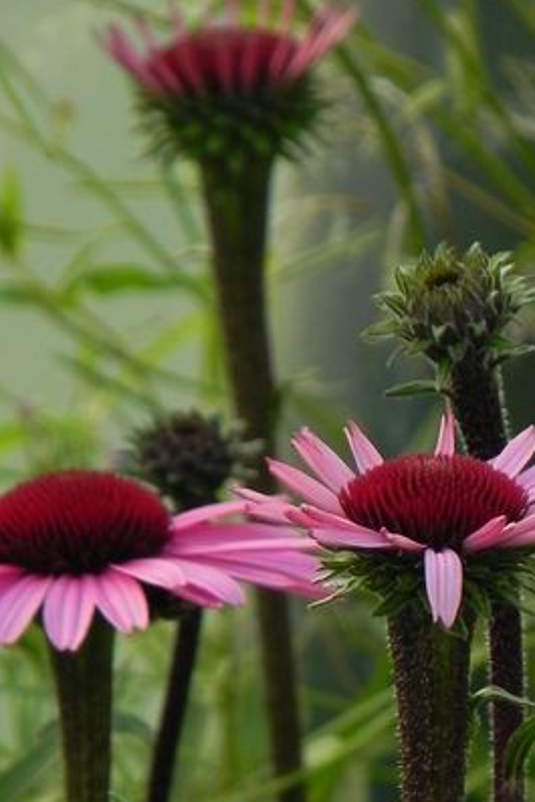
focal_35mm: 1007
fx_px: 22426
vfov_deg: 2.0
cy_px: 568
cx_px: 281
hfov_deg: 1.4
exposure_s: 1/25
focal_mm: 85.6
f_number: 5
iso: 160
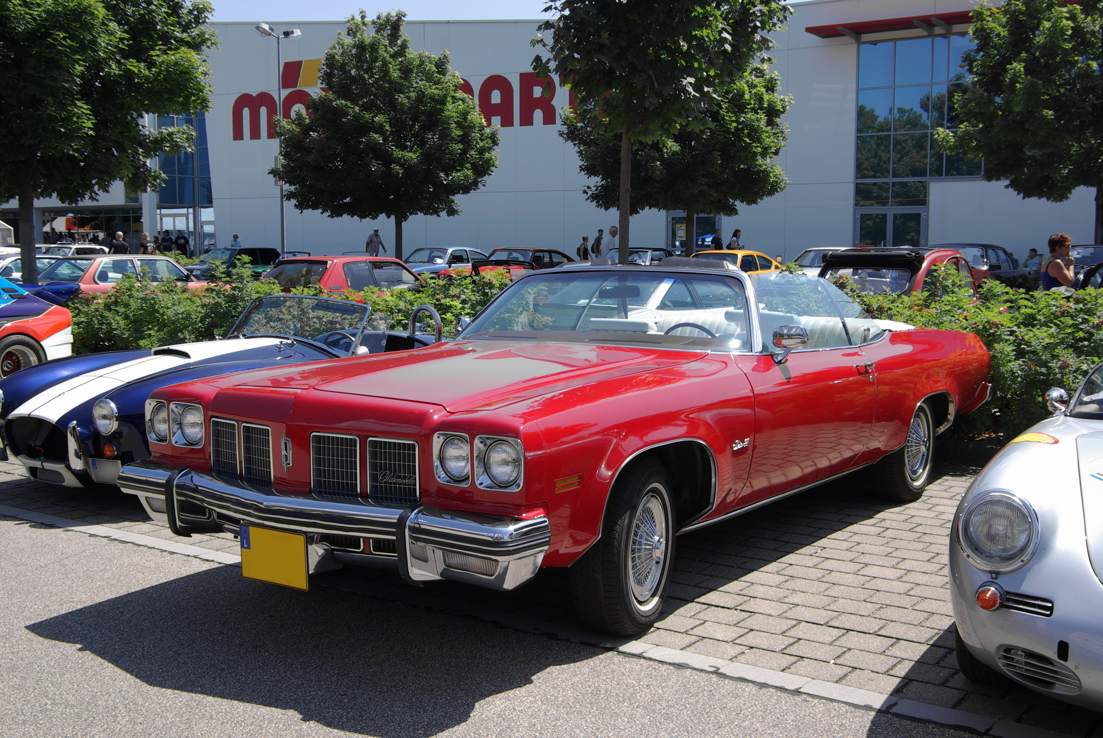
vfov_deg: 34.3
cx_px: 552
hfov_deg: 49.5
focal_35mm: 39
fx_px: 1196
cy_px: 369
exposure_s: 1/125
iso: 100
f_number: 11
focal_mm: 26
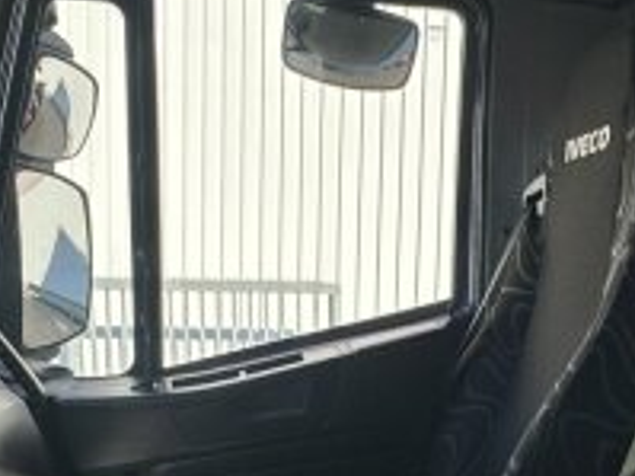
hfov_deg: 40.8
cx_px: 482
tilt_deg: -6.7
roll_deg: -1.8
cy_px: 358
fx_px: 825
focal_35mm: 45
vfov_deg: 31.6
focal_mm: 2.22
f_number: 2.2
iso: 40
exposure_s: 1/403
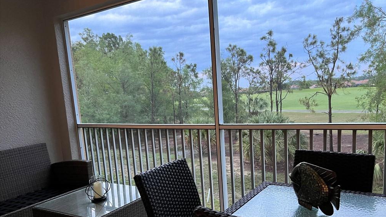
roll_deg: +4.1
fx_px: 297
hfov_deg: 66.0
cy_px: 138
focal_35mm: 29
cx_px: 196
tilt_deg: -9.2
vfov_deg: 39.9
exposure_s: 1/60
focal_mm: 5.7
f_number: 1.5
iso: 500
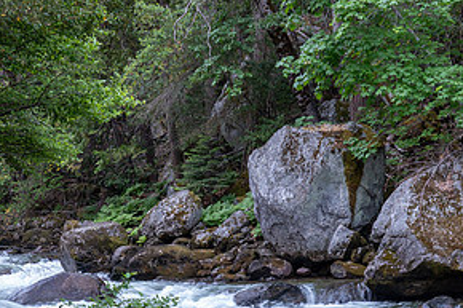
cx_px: 227
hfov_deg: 23.1
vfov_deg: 15.3
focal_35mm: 88
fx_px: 1131
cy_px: 294
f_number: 5
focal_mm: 16.31
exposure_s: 1/13
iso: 100
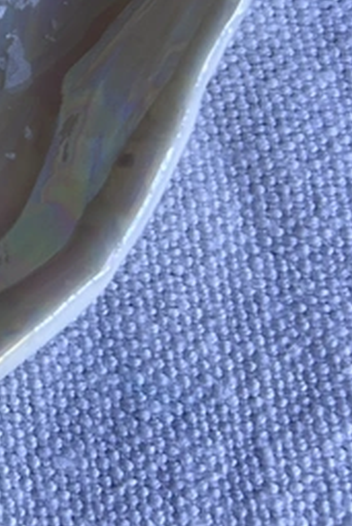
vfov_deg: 21.5
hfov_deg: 13.4
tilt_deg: -78.5
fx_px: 1362
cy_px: 72
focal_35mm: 93
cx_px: -251
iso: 40
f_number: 1.5
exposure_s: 1/121
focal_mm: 5.7
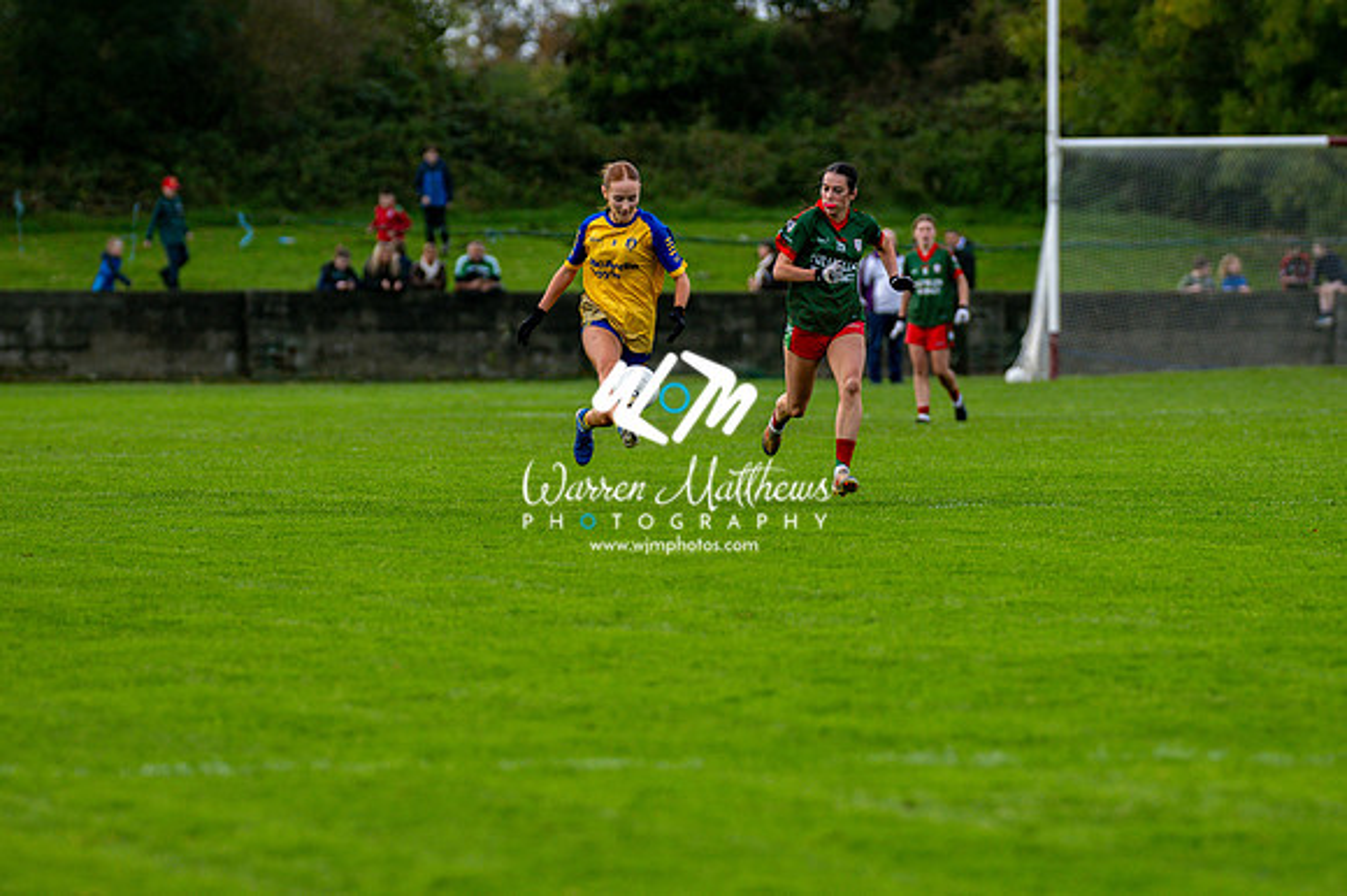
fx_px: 11779
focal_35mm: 315
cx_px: 674
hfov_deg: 6.5
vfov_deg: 4.4
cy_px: 448
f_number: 2.8
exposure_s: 1/2500
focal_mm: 210
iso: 320
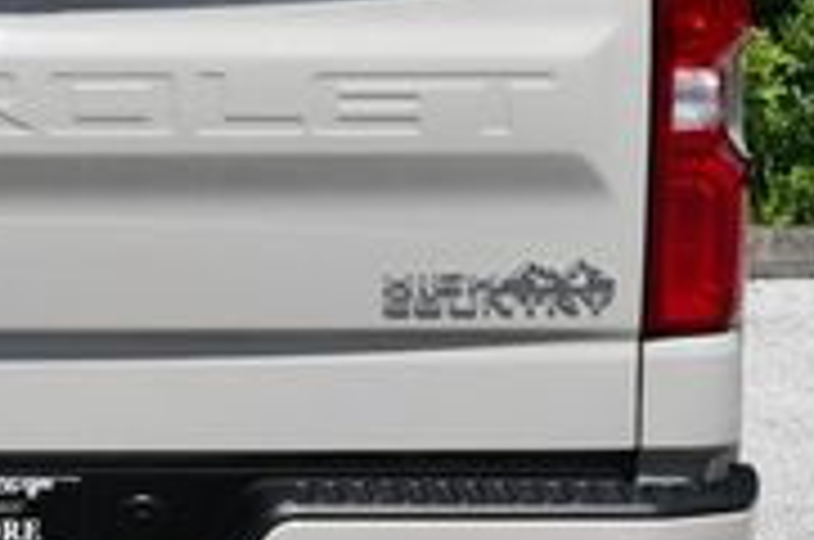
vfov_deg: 6.0
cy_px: 270
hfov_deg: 9.0
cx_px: -99
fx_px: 5124
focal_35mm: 227
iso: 100
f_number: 9
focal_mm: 32
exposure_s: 1/320
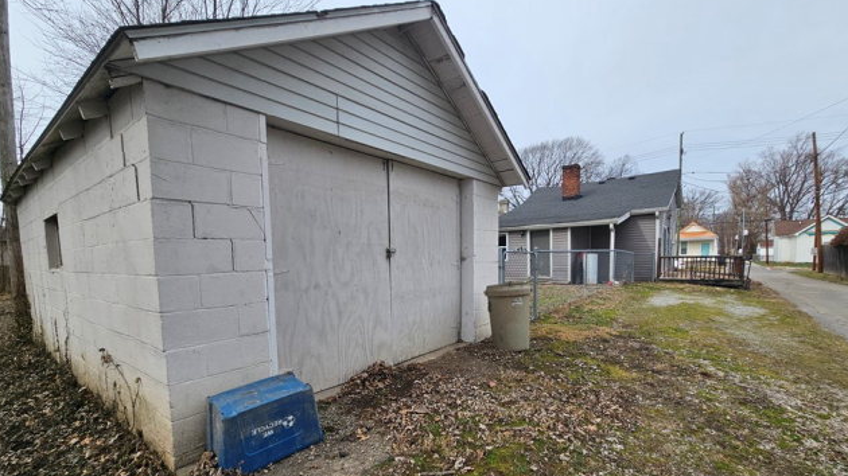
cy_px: 284
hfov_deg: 103.0
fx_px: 337
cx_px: 437
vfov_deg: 69.8
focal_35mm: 15
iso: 50
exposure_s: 1/1761
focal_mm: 2.2
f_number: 2.2
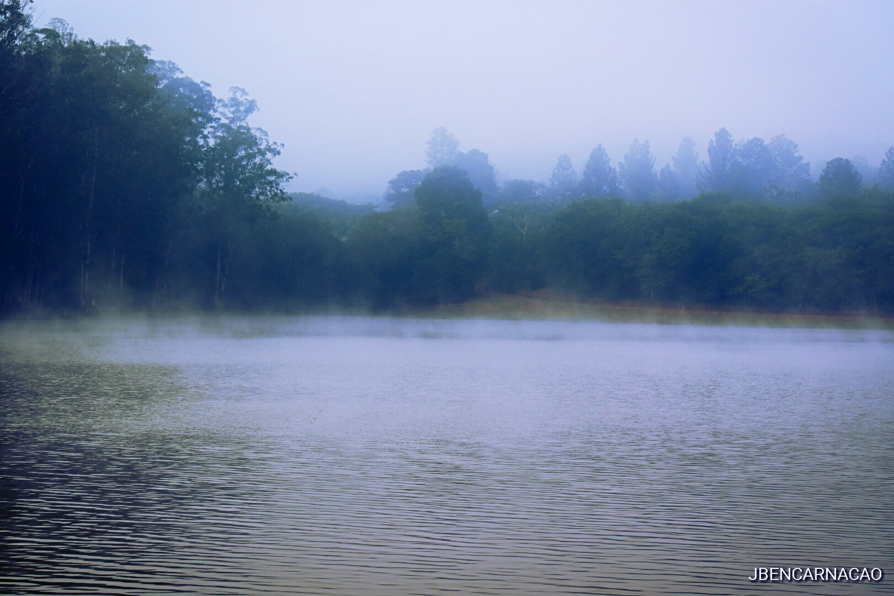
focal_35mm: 82
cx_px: 447
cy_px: 298
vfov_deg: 16.6
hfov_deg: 24.6
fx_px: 2049
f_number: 8
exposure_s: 1/250
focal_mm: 55
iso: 200
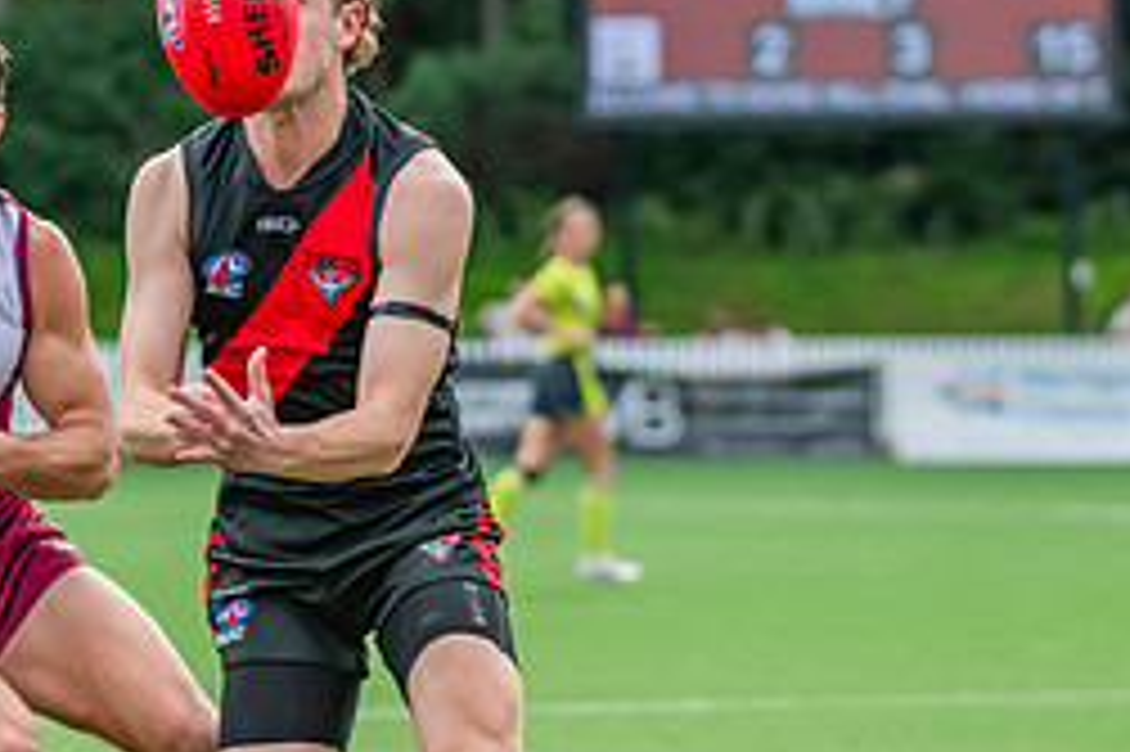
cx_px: -15
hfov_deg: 4.8
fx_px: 13362
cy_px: 488
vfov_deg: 3.2
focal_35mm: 426
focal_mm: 170
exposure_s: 1/1250
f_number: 5.6
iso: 800
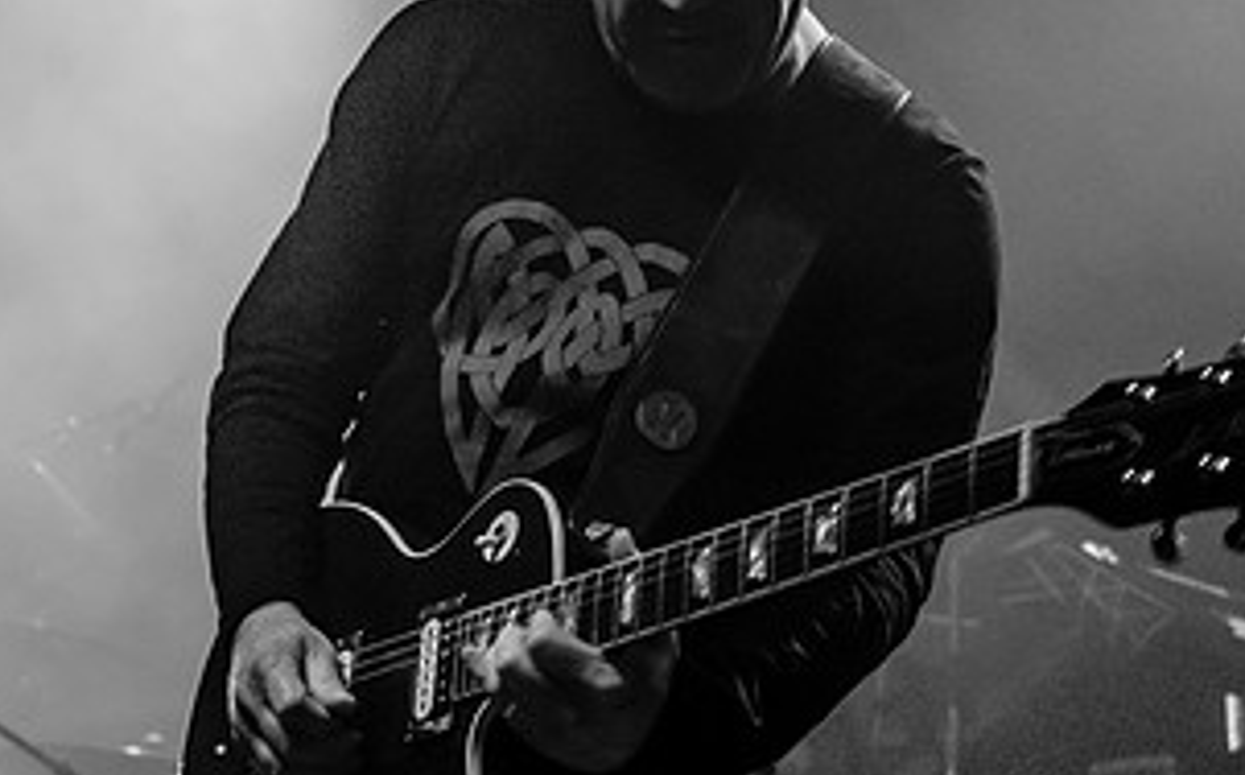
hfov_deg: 21.4
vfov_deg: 13.4
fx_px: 3288
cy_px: 416
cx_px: 488
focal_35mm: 97
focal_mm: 23
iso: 1600
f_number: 2.8
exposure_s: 1/125
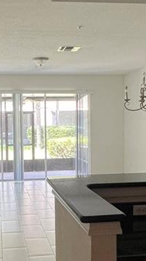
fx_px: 324
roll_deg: +1.5
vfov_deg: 43.7
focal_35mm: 47
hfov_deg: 25.2
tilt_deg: -3.3
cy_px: 147
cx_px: 43
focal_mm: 1.57
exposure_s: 1/120
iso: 160
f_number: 1.8
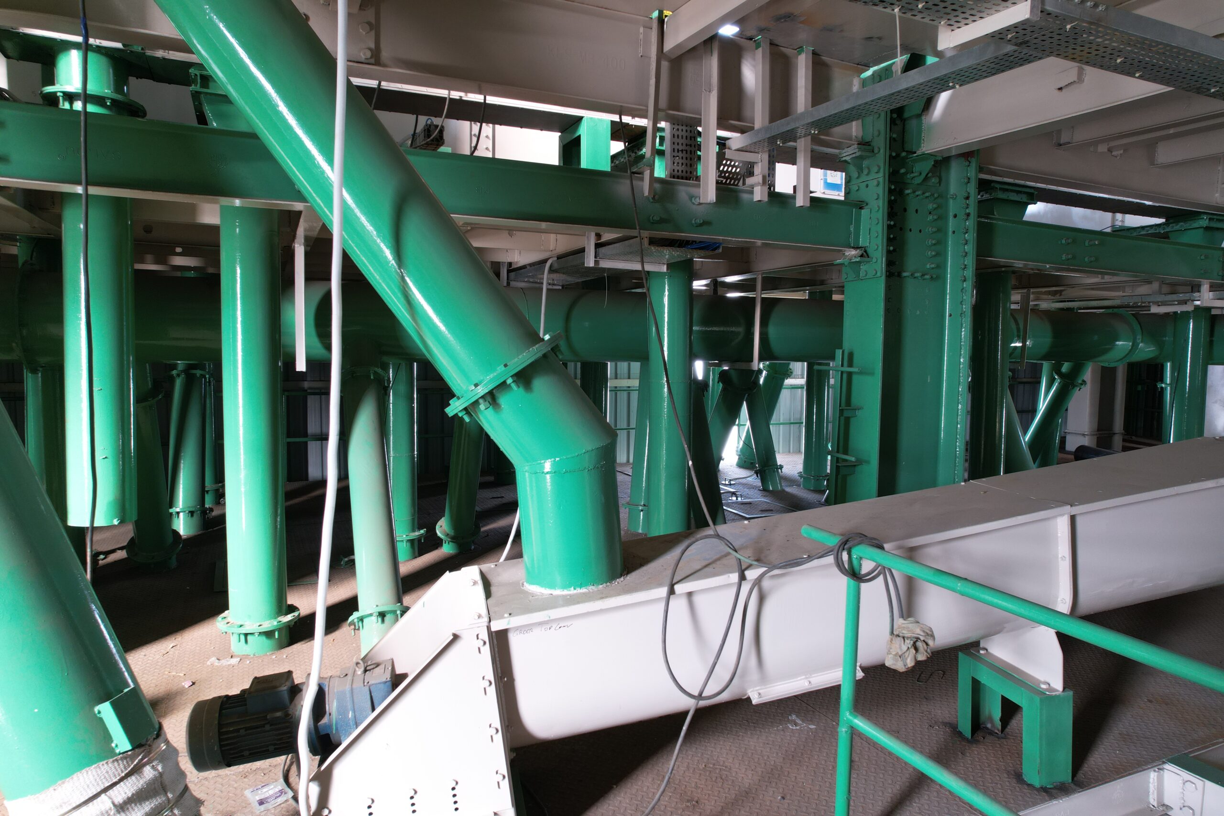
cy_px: 408
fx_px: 748
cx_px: 612
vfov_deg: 57.2
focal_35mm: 22
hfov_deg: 78.6
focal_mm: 8.38
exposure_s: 1/15
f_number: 2.8
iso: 180
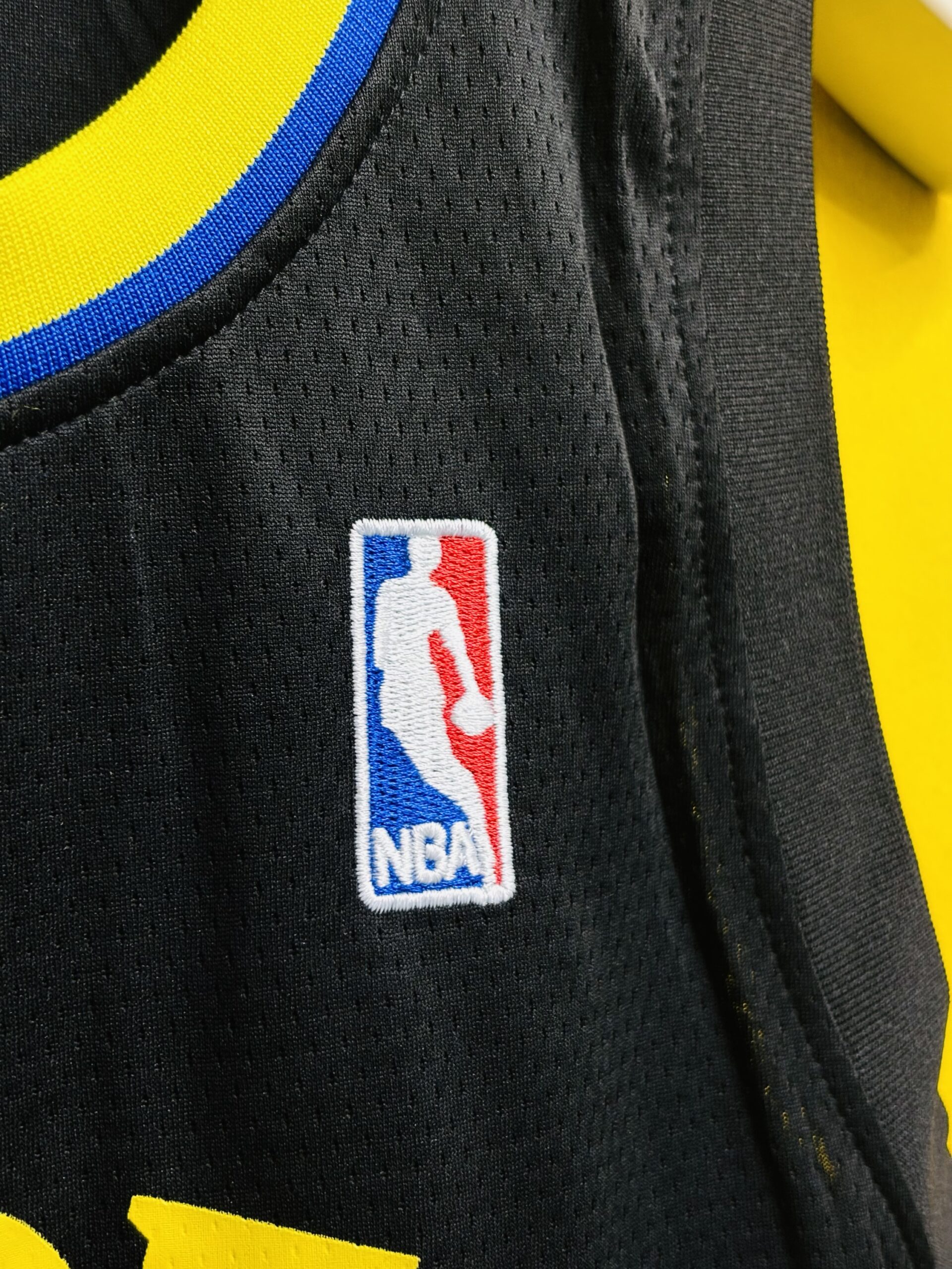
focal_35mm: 52
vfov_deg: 36.8
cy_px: 634
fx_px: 1907
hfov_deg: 28.0
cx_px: 476
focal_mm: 5.96
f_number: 1.6
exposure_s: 1/50
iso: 125
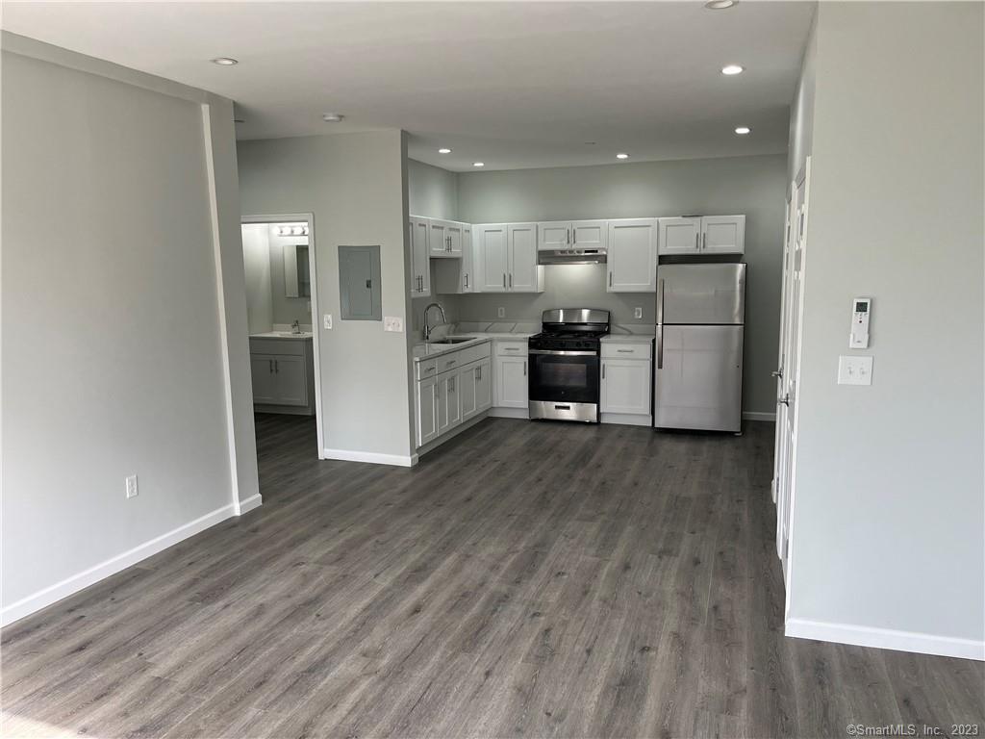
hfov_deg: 67.3
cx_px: 492
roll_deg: +0.8
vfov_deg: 53.1
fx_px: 740
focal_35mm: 26
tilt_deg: -9.0
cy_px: 370
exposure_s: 1/167
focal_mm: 5.1
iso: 64
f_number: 1.6
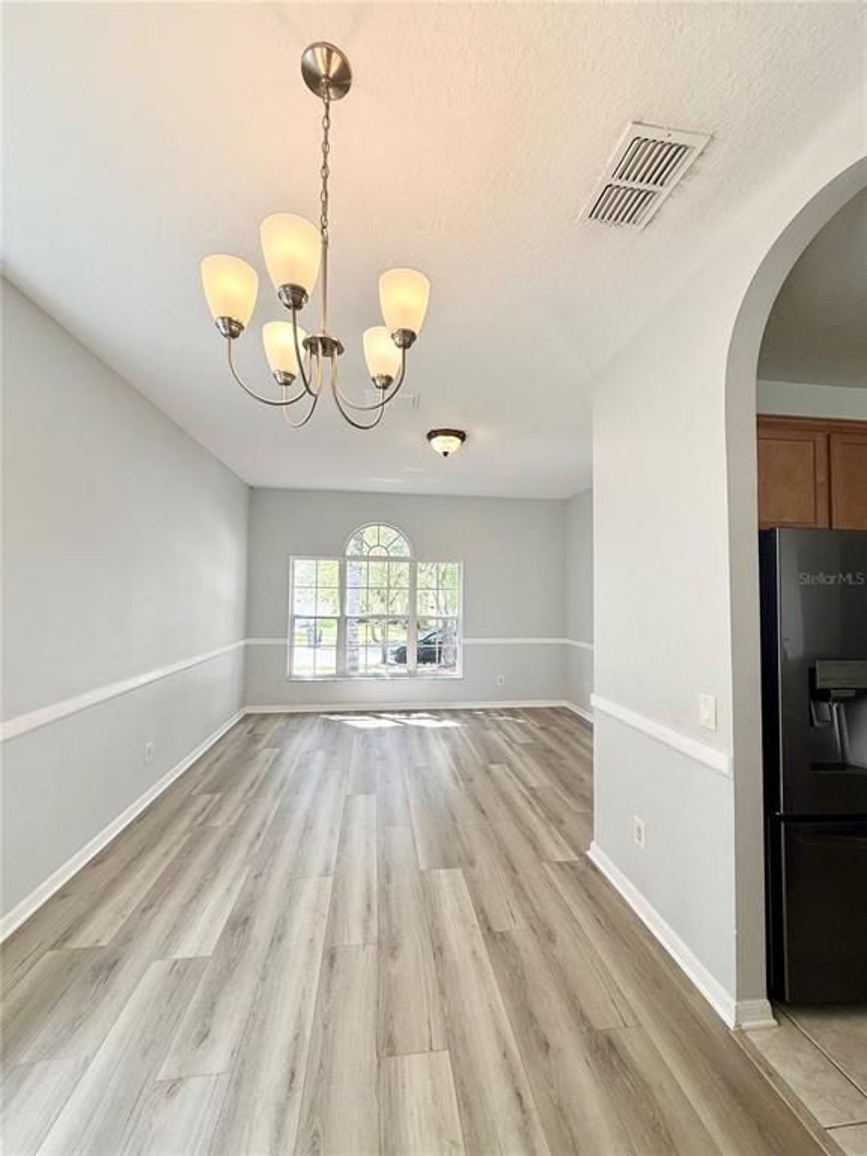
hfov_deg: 85.7
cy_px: 578
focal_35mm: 14
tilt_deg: +2.3
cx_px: 434
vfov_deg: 102.1
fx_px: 468
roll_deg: -0.8
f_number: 2.2
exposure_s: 1/140
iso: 64
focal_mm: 2.22
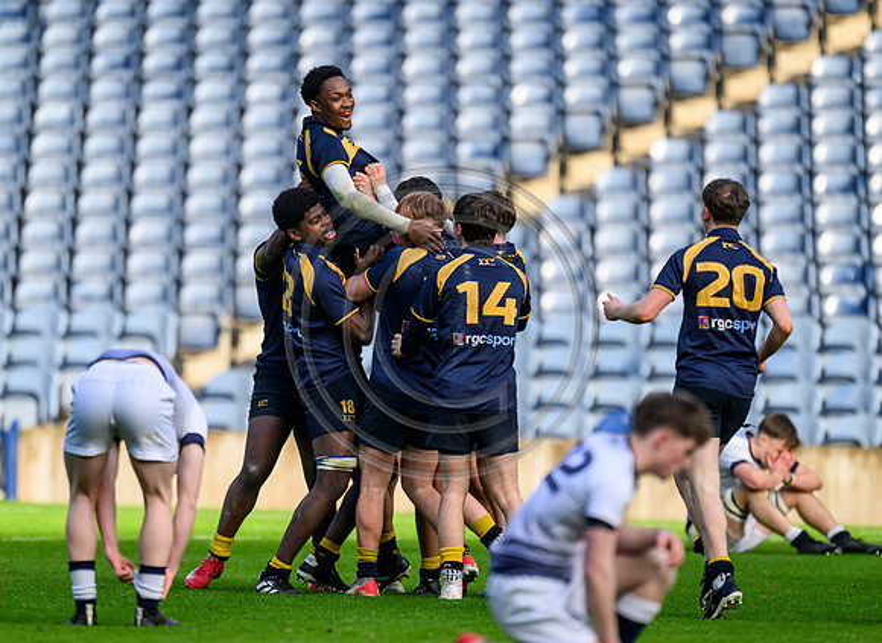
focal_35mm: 620
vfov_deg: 2.4
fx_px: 15640
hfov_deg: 3.2
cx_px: 379
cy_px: 308
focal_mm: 560
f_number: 4
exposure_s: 1/3200
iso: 1250
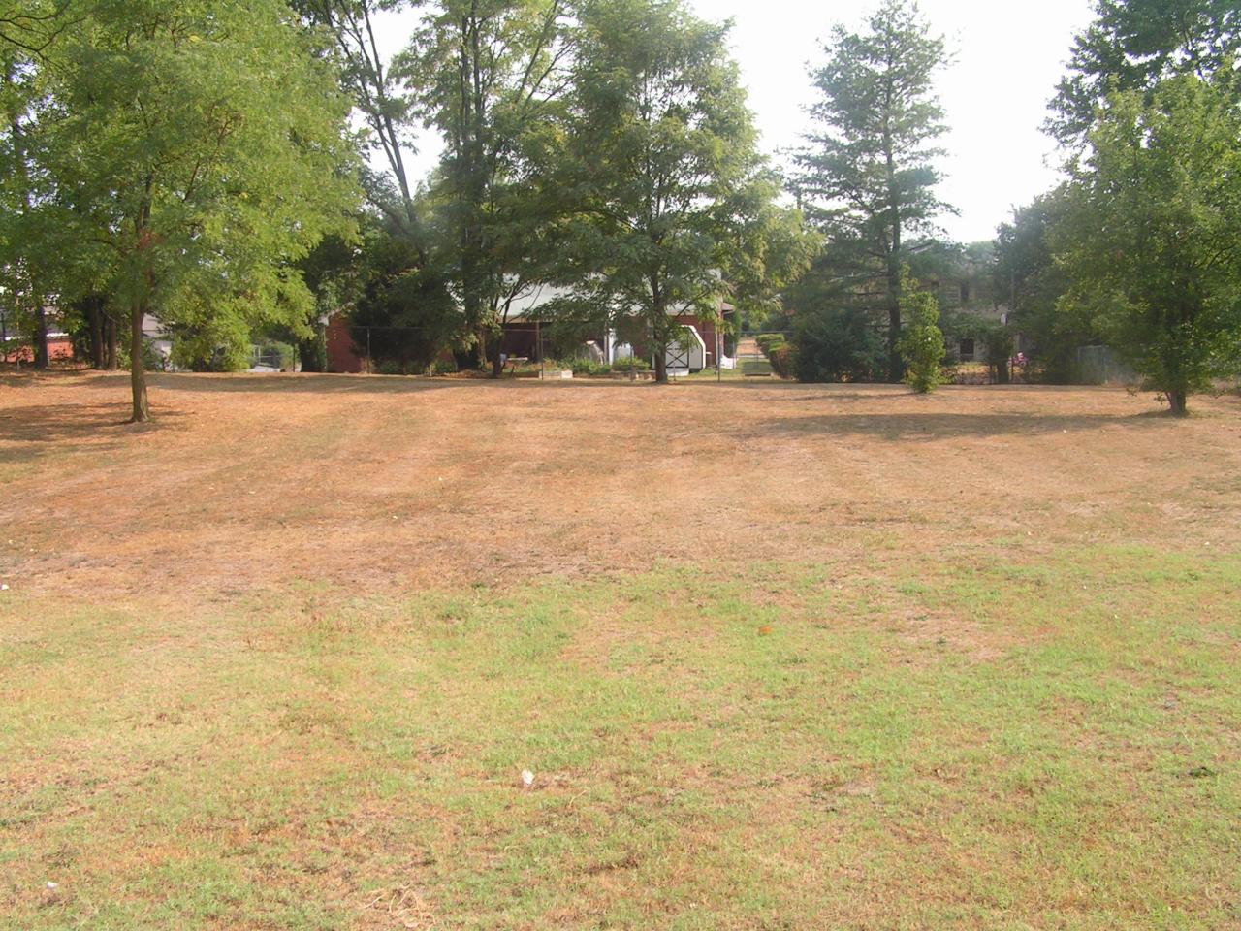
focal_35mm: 38
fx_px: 1362
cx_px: 620
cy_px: 466
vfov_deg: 37.7
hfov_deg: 49.0
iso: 50
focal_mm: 6.3
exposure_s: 1/125
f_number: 5.6
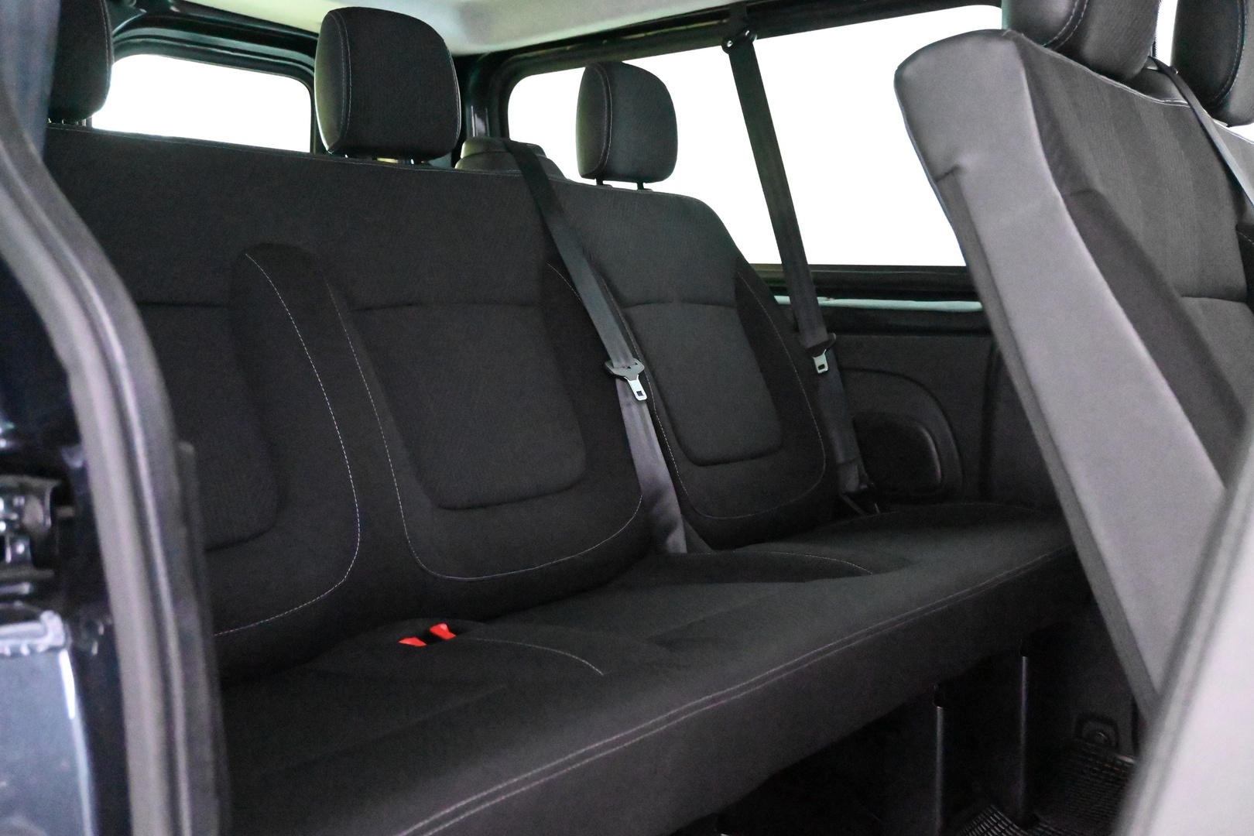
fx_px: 1202
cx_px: 627
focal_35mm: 34
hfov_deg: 55.1
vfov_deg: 38.4
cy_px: 418
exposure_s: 1/40
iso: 25600
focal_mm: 23
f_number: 4.2
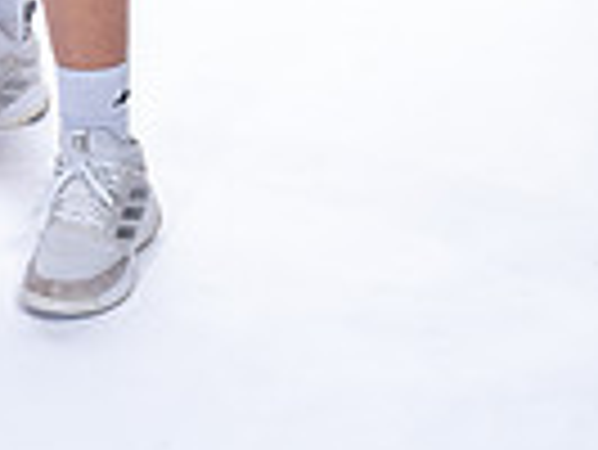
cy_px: -526
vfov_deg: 9.1
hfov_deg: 13.0
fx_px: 2594
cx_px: 9
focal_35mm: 150
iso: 400
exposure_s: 1/250
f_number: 5.6
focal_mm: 46
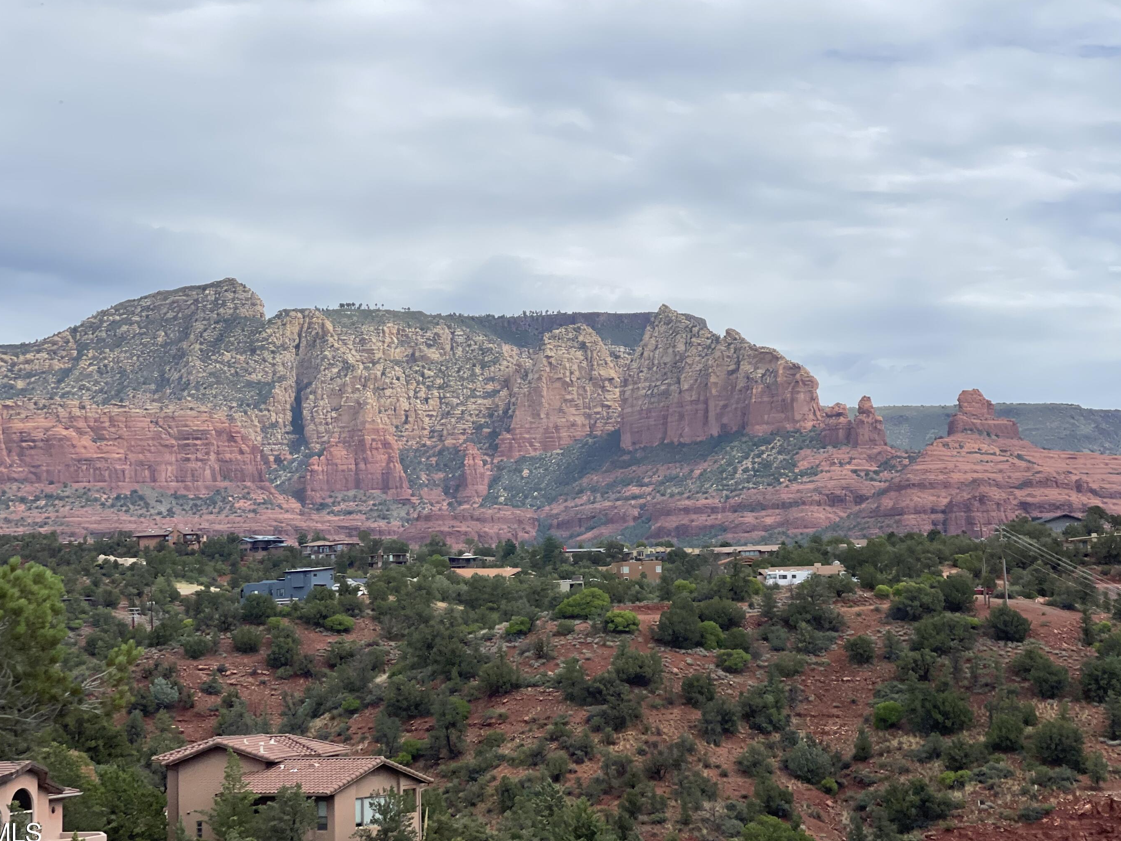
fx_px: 2299
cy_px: 409
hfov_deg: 27.4
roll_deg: +1.8
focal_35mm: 71
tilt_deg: +5.6
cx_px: 507
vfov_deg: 20.7
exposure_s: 1/2320
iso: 32
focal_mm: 7.5
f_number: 2.2
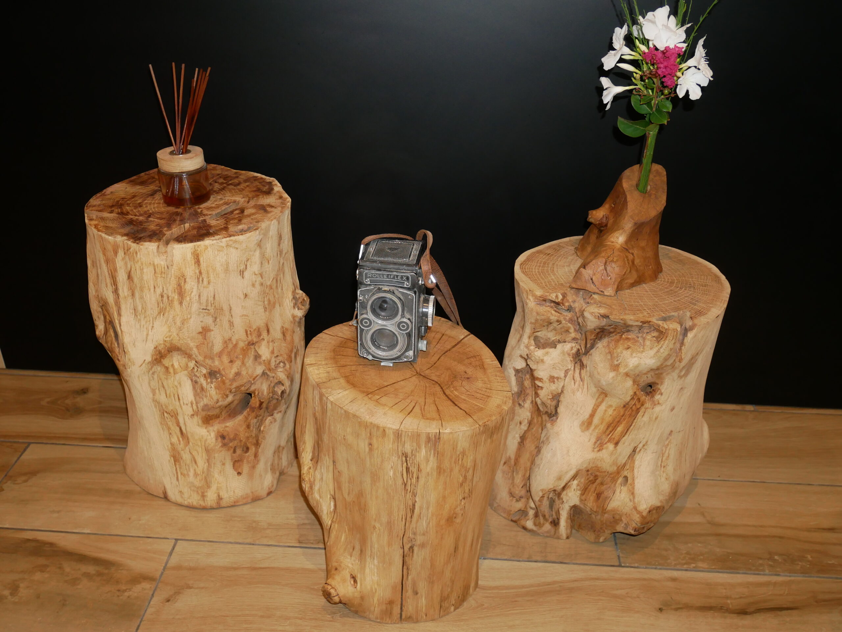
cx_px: 421
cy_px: 316
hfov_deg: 56.8
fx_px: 779
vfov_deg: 44.2
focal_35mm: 32
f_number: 4
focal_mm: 16
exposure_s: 1/60
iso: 800
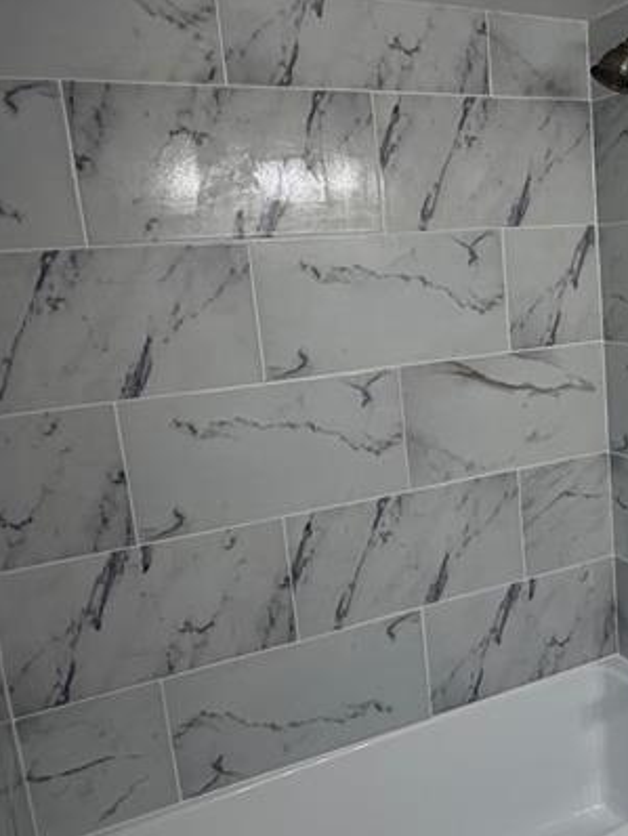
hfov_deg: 37.4
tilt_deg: -10.5
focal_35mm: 36
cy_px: 433
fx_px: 870
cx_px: 552
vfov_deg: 51.3
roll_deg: +4.8
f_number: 2.2
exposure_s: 1/120
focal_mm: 2.22
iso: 160
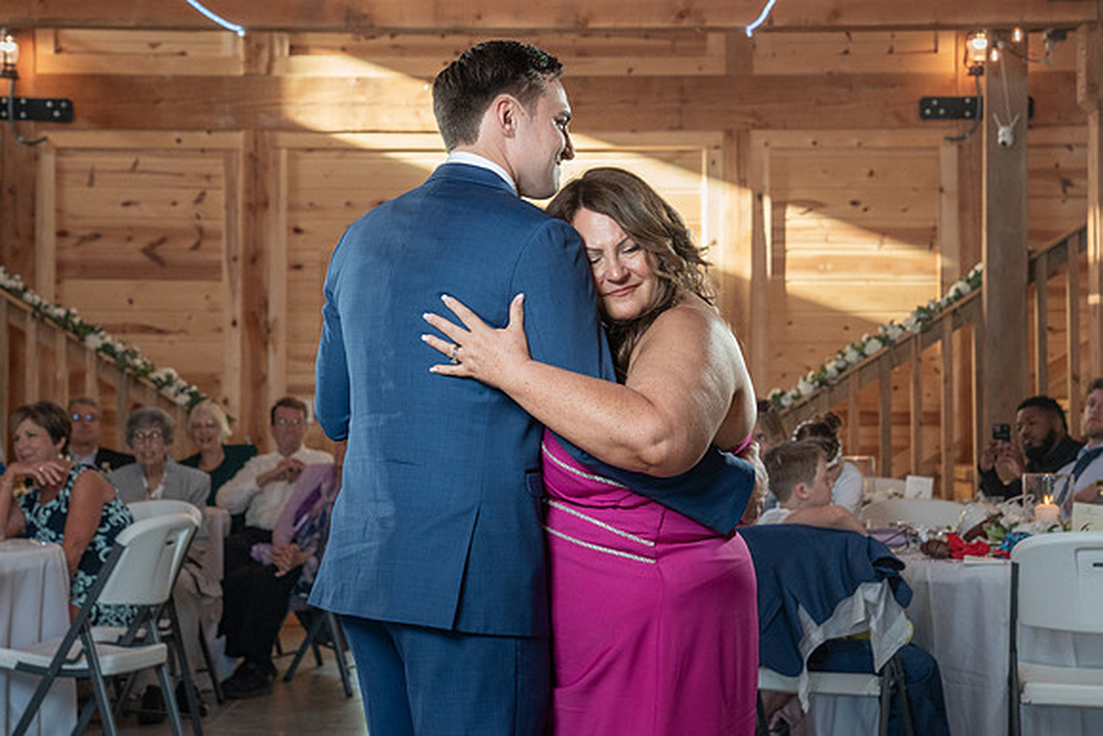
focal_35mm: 81
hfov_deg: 25.1
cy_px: 312
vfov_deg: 16.9
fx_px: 2480
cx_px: 558
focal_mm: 70
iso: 2000
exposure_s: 1/200
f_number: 5.6
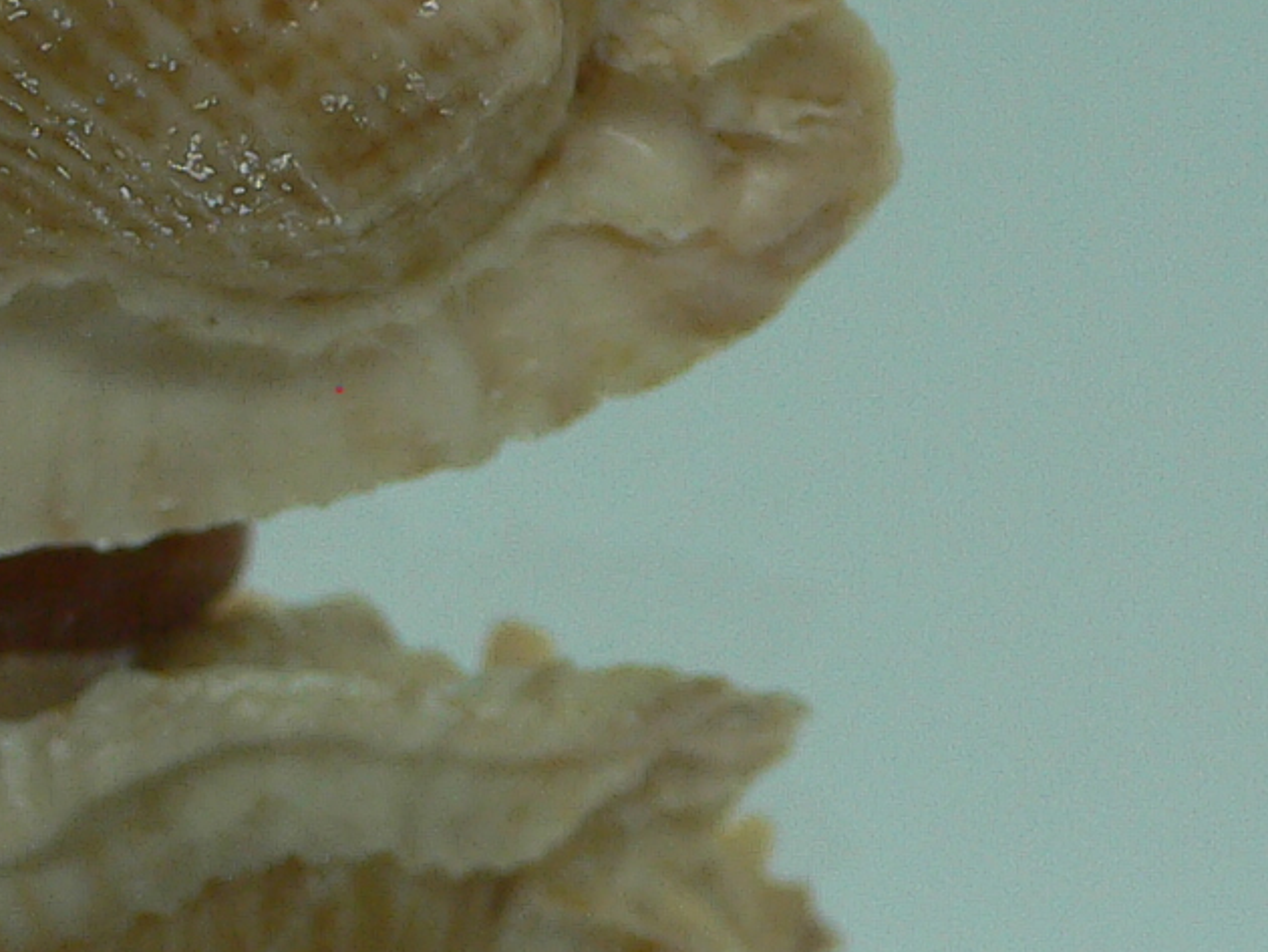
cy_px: 91
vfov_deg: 13.1
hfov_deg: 17.3
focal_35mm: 112
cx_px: 113
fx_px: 4104
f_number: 2.8
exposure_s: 1/60
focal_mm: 4.6
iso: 80
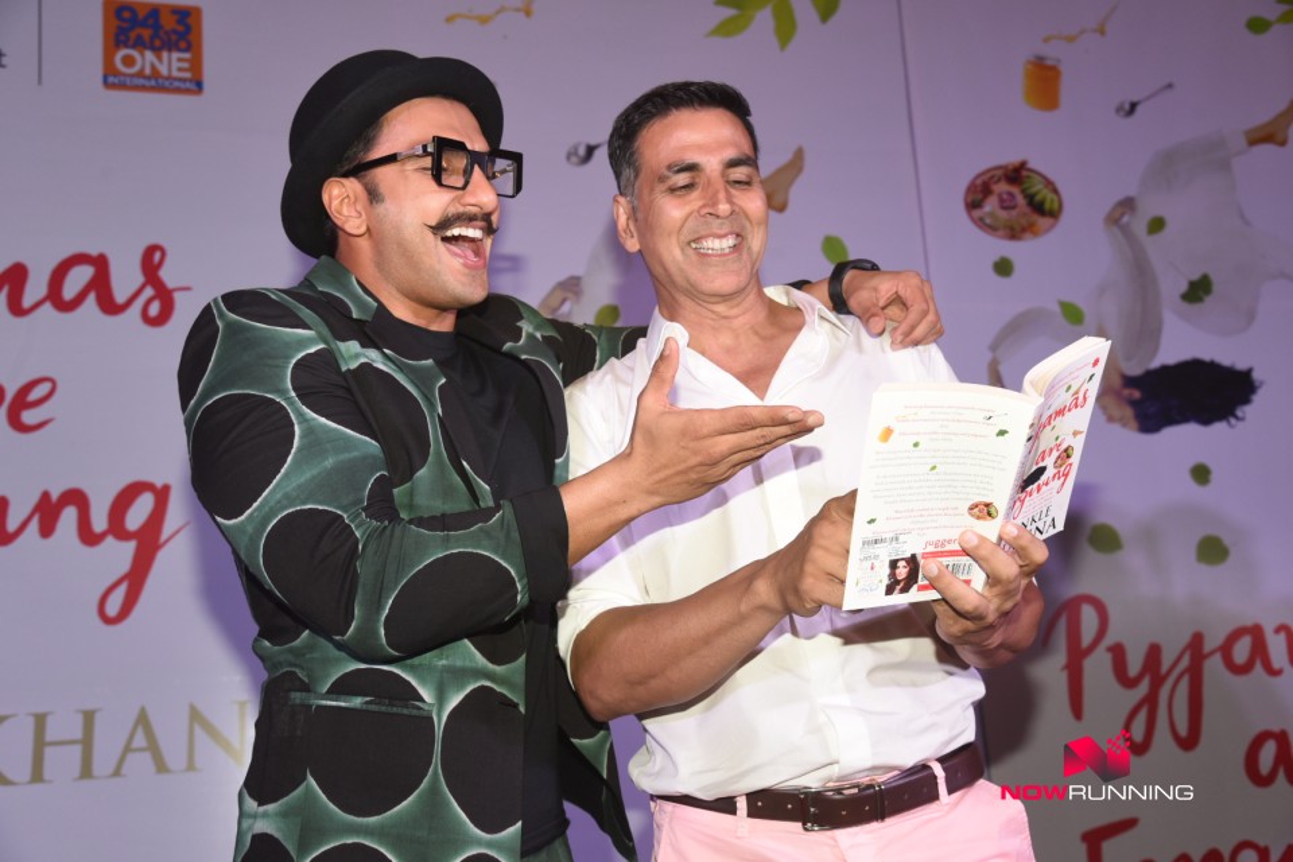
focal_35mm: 40
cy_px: 431
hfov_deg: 48.5
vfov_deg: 33.4
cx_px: 646
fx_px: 1437
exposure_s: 1/160
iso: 1000
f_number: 5.6
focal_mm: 40
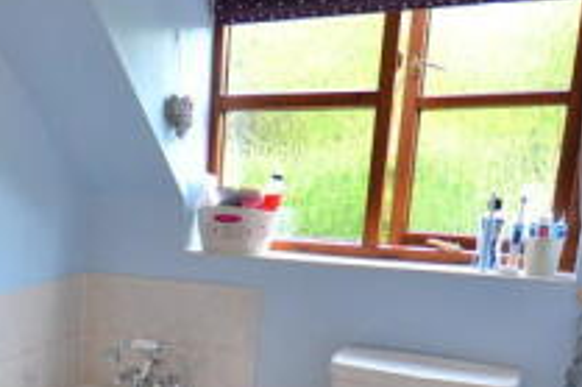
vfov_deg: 27.3
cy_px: 369
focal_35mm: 47
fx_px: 759
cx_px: 18
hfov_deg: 38.0
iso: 800
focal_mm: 10
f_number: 3.5
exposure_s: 1/60
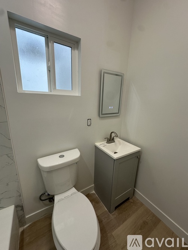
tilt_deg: -13.2
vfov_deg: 102.1
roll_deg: -3.3
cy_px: 125
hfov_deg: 85.7
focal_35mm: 14
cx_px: 94
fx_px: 101
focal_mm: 2.22
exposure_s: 1/120
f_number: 2.2
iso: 160
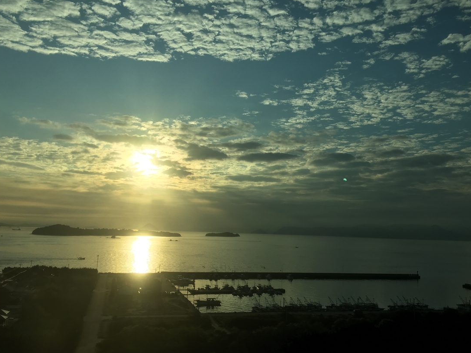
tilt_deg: +10.0
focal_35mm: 32
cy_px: 169
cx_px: 240
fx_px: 435
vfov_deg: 44.1
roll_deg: -3.7
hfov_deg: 56.8
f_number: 2.2
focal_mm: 4.15
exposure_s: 1/3344
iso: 25
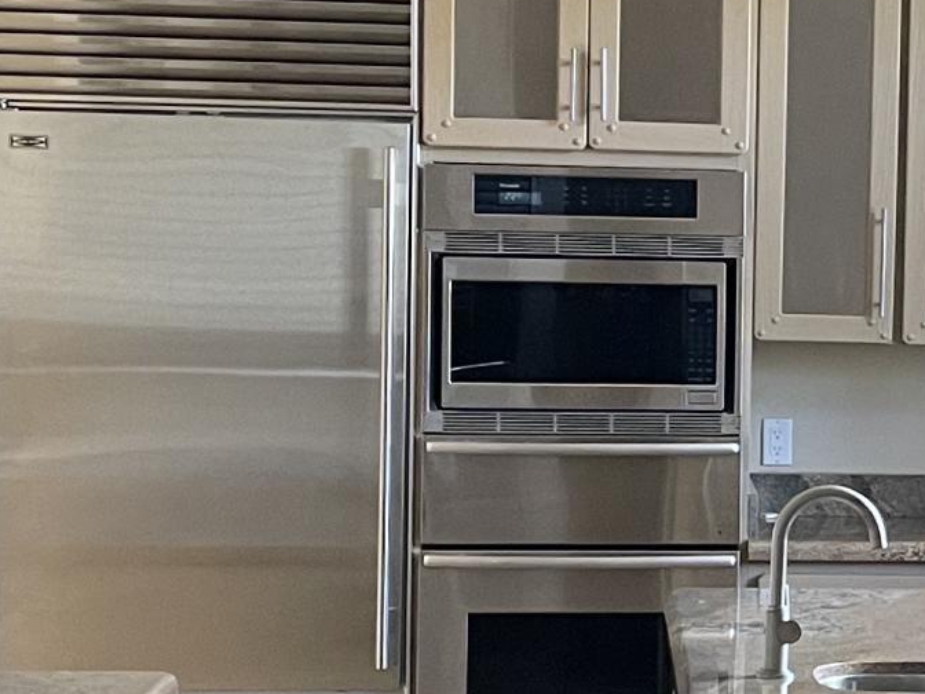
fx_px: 3100
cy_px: 362
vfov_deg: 12.8
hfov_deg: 16.2
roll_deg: -2.0
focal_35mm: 116
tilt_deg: -2.3
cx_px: 1156
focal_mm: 5.1
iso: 160
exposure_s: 1/60
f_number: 1.6
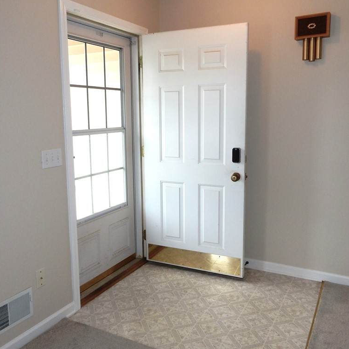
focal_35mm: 30
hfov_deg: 54.0
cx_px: 175
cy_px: 166
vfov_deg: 54.0
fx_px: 342
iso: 125
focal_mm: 4.5
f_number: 3.7
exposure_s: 1/60
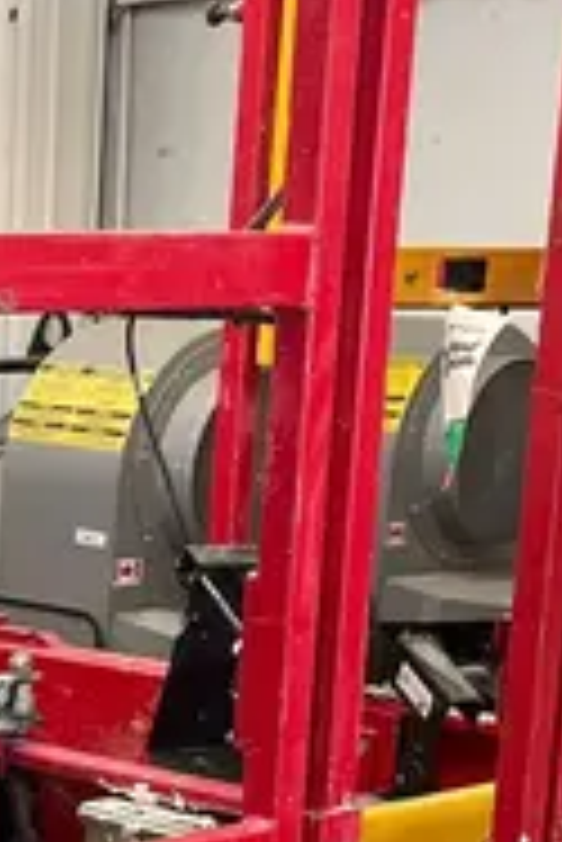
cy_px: 912
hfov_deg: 12.1
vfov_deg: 18.6
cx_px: -373
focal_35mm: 106
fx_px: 2477
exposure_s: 1/60
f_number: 1.6
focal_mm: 5.1
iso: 125
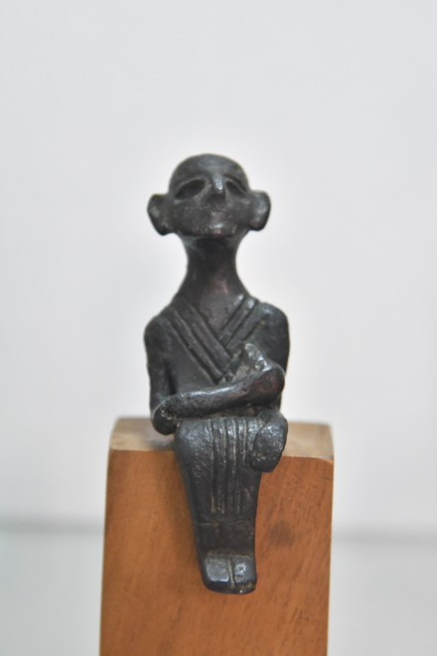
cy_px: 328
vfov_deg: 11.4
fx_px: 3277
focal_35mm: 180
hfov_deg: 7.6
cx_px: 218
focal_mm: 120
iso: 5000
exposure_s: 1/100
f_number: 4
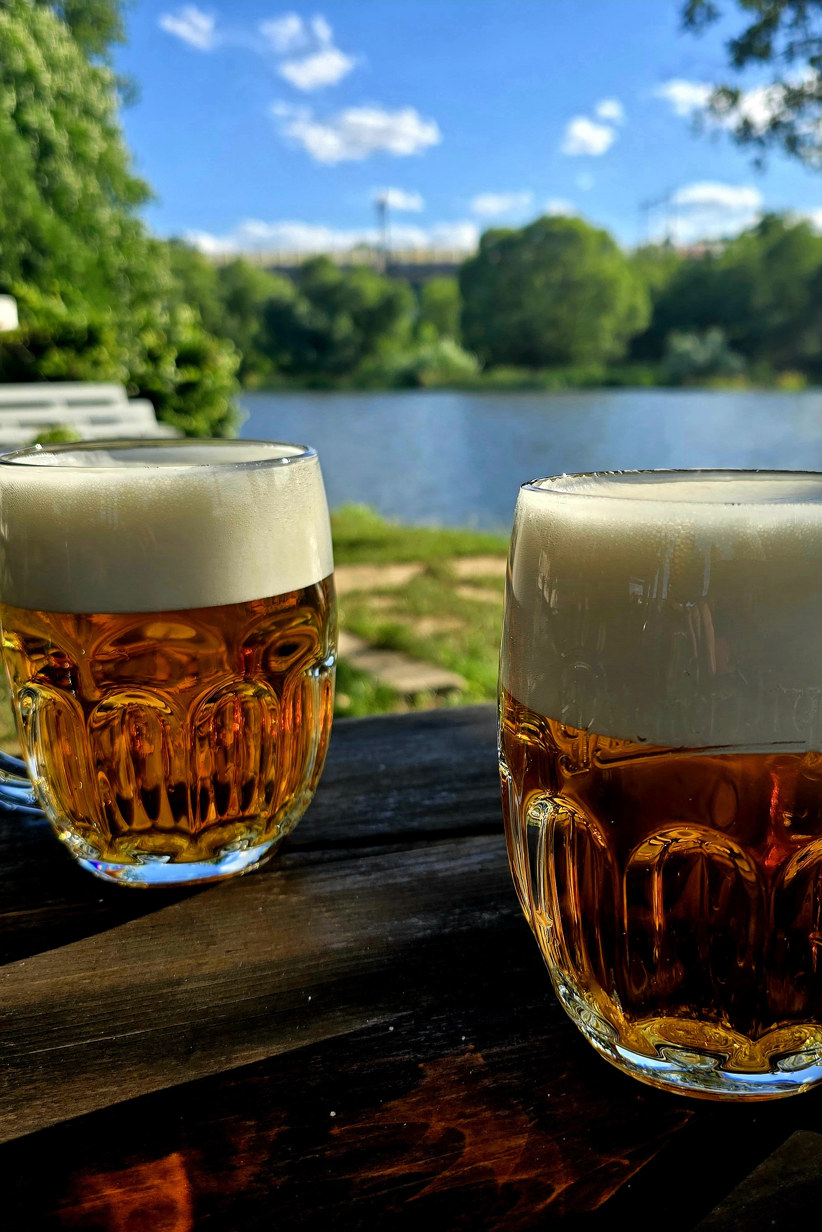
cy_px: 617
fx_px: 1096
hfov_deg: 41.0
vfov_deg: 58.7
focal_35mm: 32
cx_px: 479
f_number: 1.7
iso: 12
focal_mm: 6.3
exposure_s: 1/526
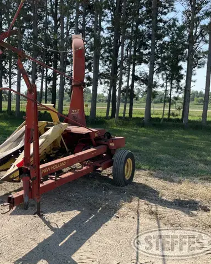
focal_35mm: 38
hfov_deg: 38.1
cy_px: 132
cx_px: 52
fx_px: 297
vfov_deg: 48.0
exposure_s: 1/1121
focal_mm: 3
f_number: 1.8
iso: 25
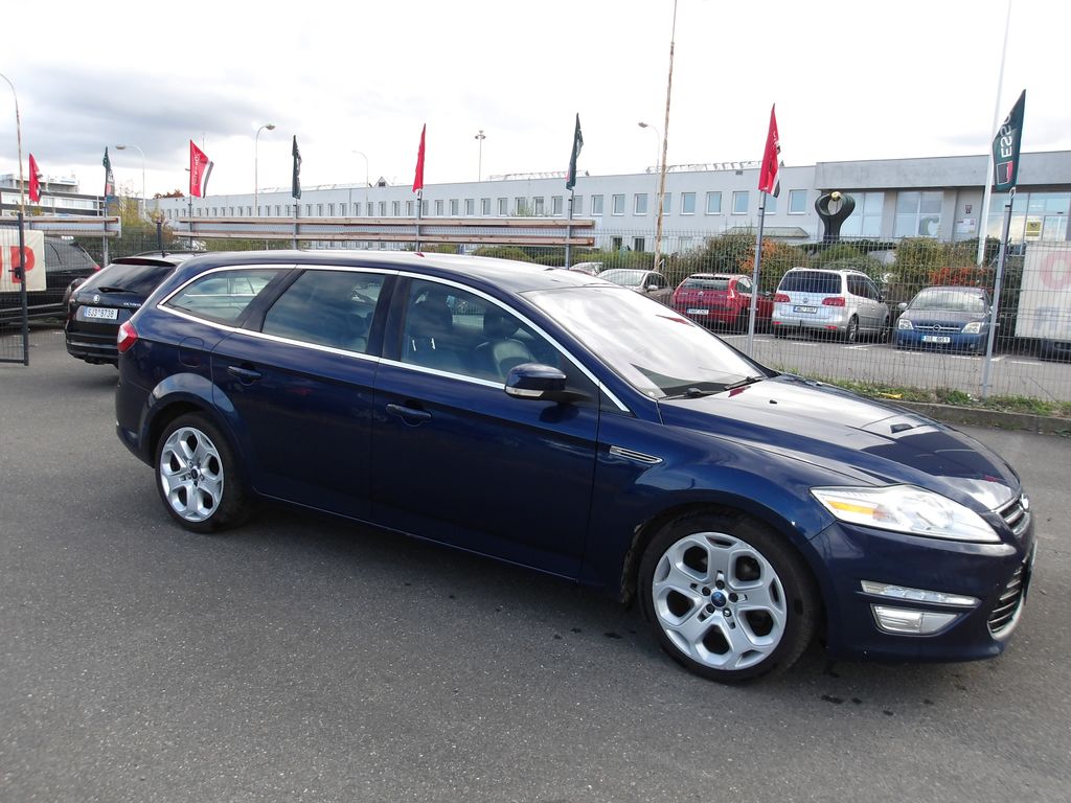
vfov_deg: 51.4
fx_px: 835
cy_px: 402
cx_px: 536
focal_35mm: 27
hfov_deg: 65.3
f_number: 3
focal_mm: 4.9
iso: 100
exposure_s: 1/323
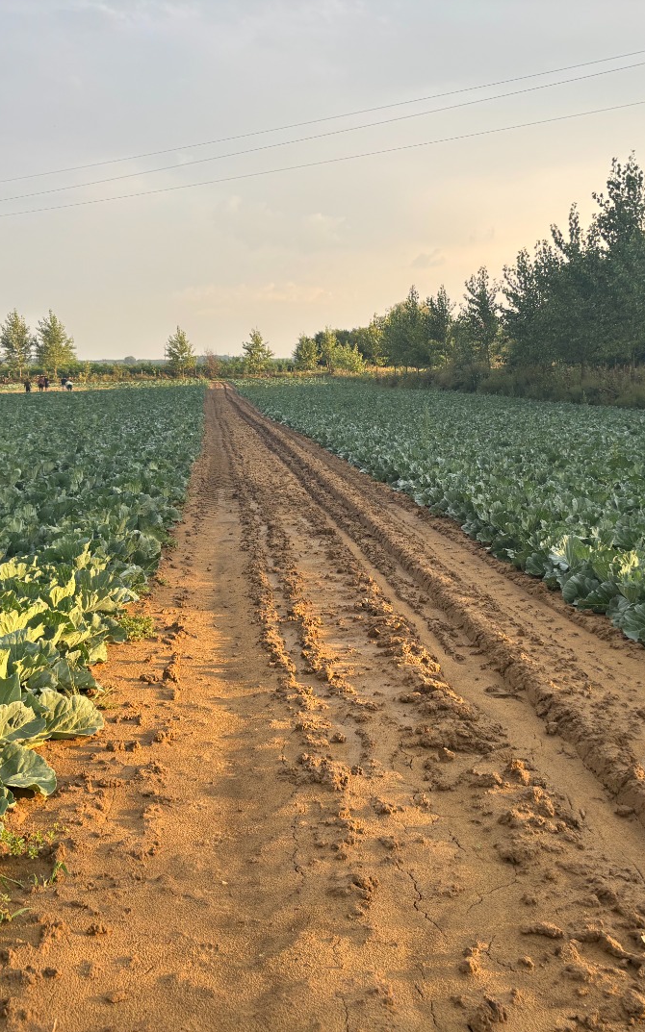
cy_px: 516
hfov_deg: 34.3
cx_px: 398
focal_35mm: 37
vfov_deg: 52.8
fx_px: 1041
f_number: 1.6
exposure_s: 1/437
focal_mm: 5.96
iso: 50
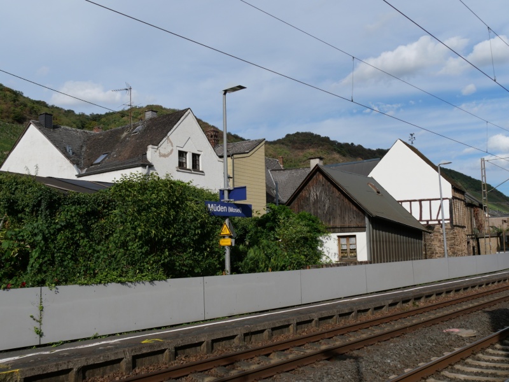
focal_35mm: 34
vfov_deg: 41.8
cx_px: 254
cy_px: 191
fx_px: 500
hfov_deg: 54.0
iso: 200
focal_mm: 17
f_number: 9
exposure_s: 1/500
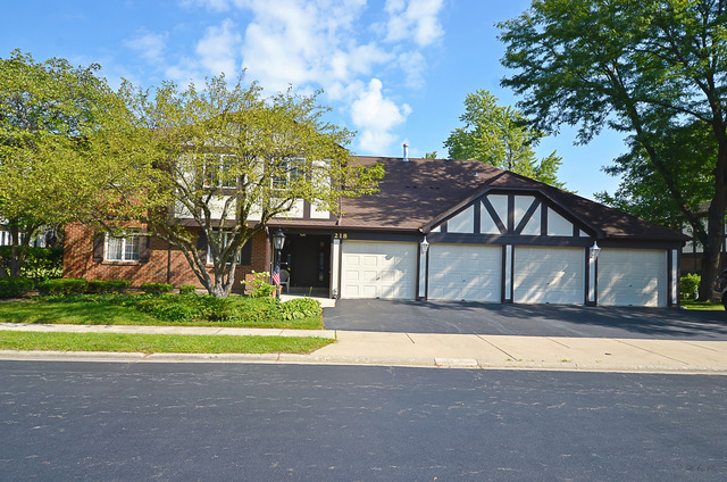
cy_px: 241
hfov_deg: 77.4
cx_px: 364
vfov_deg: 55.9
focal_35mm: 22
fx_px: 453
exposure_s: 1/250
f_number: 8
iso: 125
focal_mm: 15
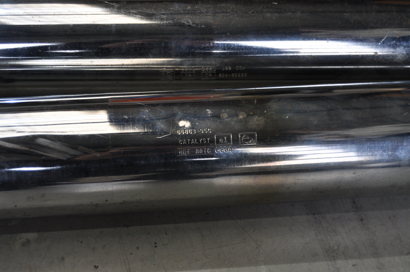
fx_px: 648
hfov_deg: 35.1
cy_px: 136
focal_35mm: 57
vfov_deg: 23.7
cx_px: 205
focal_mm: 38
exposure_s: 1/60
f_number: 4.8
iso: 400
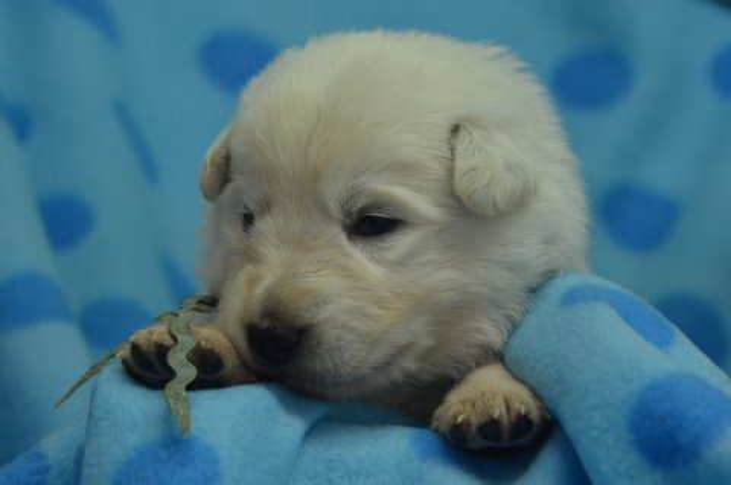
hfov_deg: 14.9
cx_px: 366
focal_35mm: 138
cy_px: 242
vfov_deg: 9.9
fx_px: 2797
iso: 1600
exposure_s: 1/200
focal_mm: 92
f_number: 5.3
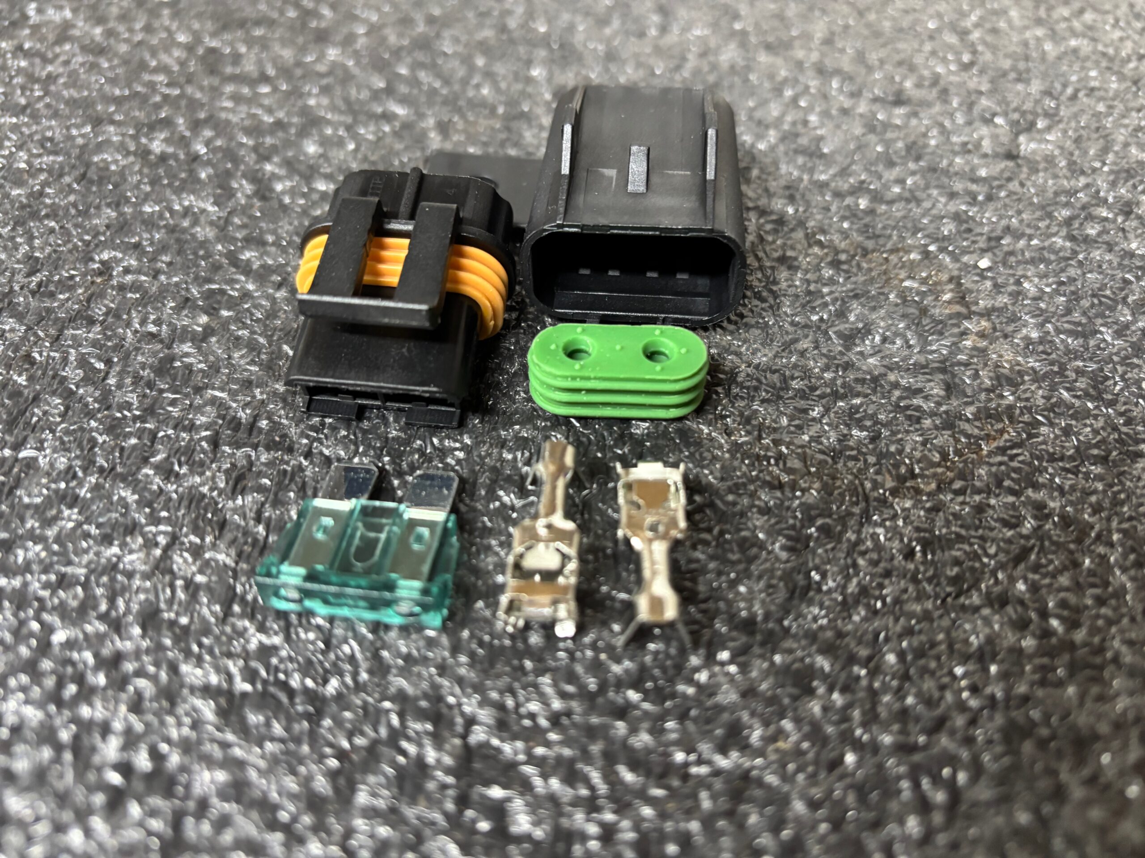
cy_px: 429
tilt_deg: -49.2
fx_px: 860
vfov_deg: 53.1
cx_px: 572
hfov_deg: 67.3
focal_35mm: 26
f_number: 1.6
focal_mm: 5.96
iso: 400
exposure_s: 1/33
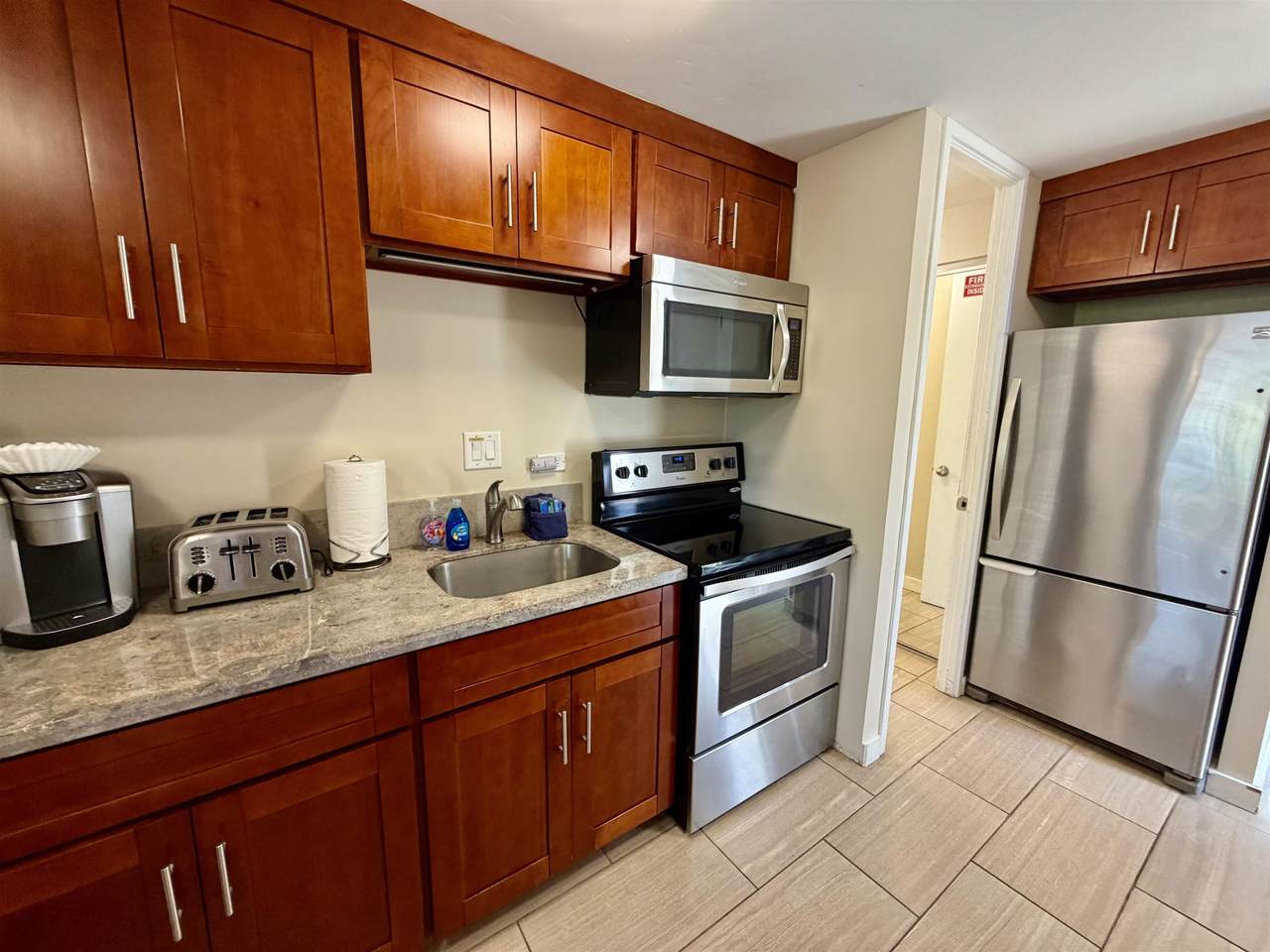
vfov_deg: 85.7
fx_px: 514
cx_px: 635
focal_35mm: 14
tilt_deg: -9.4
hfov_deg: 102.1
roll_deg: -0.9
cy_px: 476
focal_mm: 2.22
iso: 320
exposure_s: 1/120
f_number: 2.2
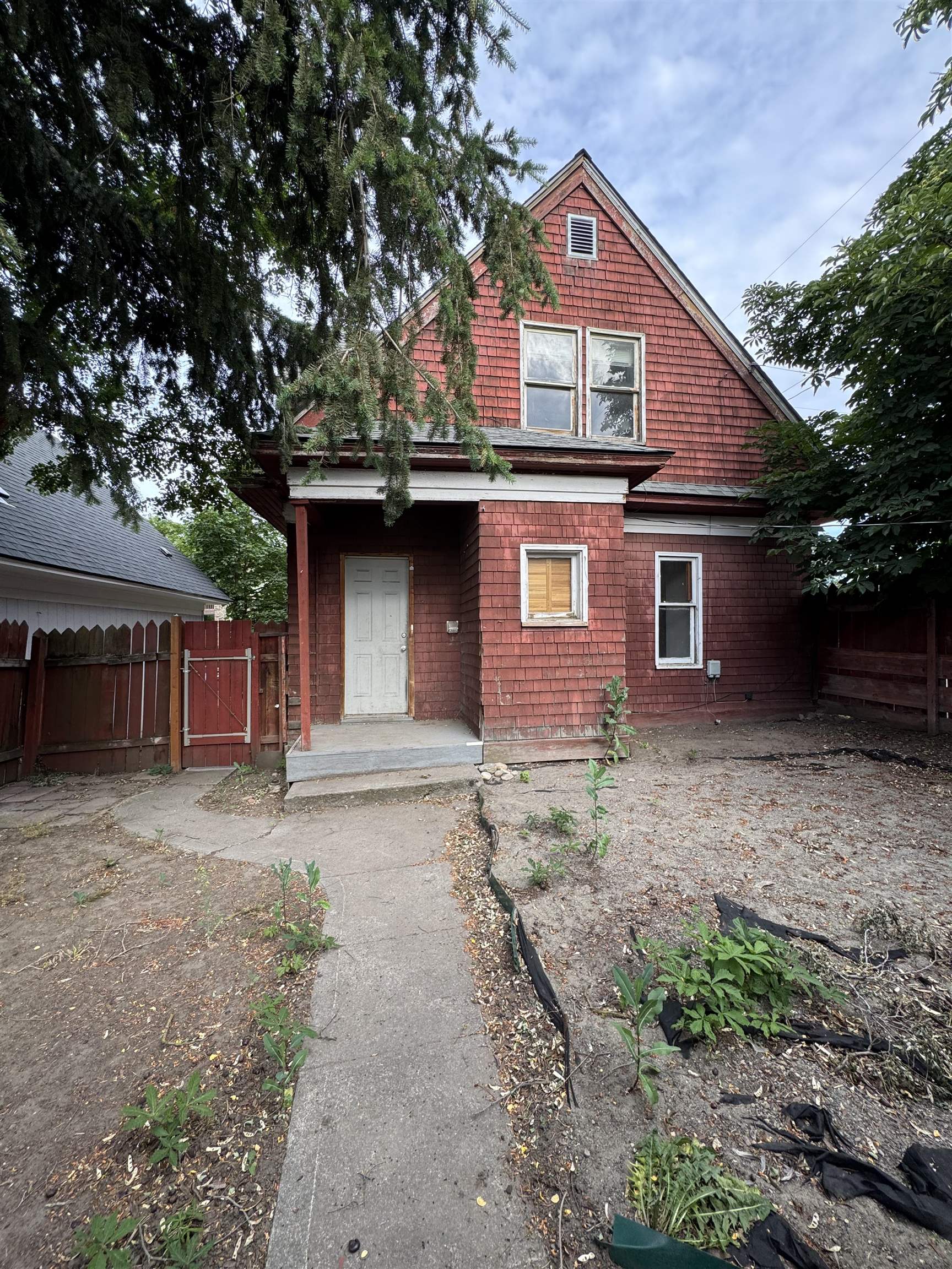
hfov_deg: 85.7
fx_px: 513
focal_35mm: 14
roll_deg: +0.8
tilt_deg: -0.2
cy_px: 634
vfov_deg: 102.1
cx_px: 476
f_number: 2.2
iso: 40
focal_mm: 2.22
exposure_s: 1/167
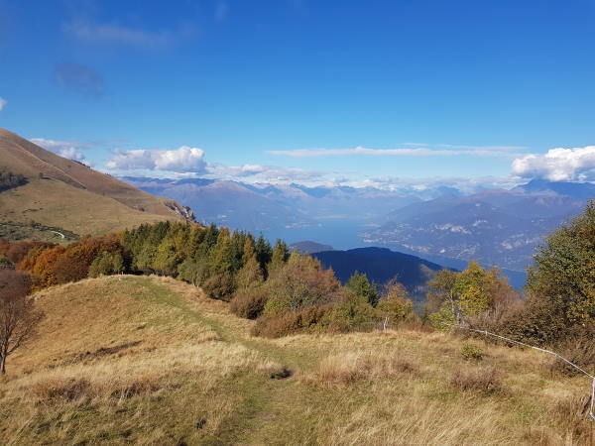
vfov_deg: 53.1
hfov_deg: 67.3
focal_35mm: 26
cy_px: 223
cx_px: 298
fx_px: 447
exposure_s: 1/2488
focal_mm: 4.2
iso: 40
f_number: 1.7
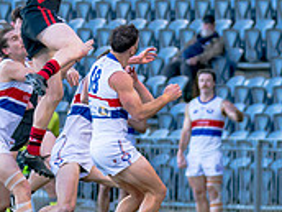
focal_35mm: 855
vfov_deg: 1.7
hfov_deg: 2.3
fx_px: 6965
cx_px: 99
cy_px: 56
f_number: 4
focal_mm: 210
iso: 1250
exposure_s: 1/1600
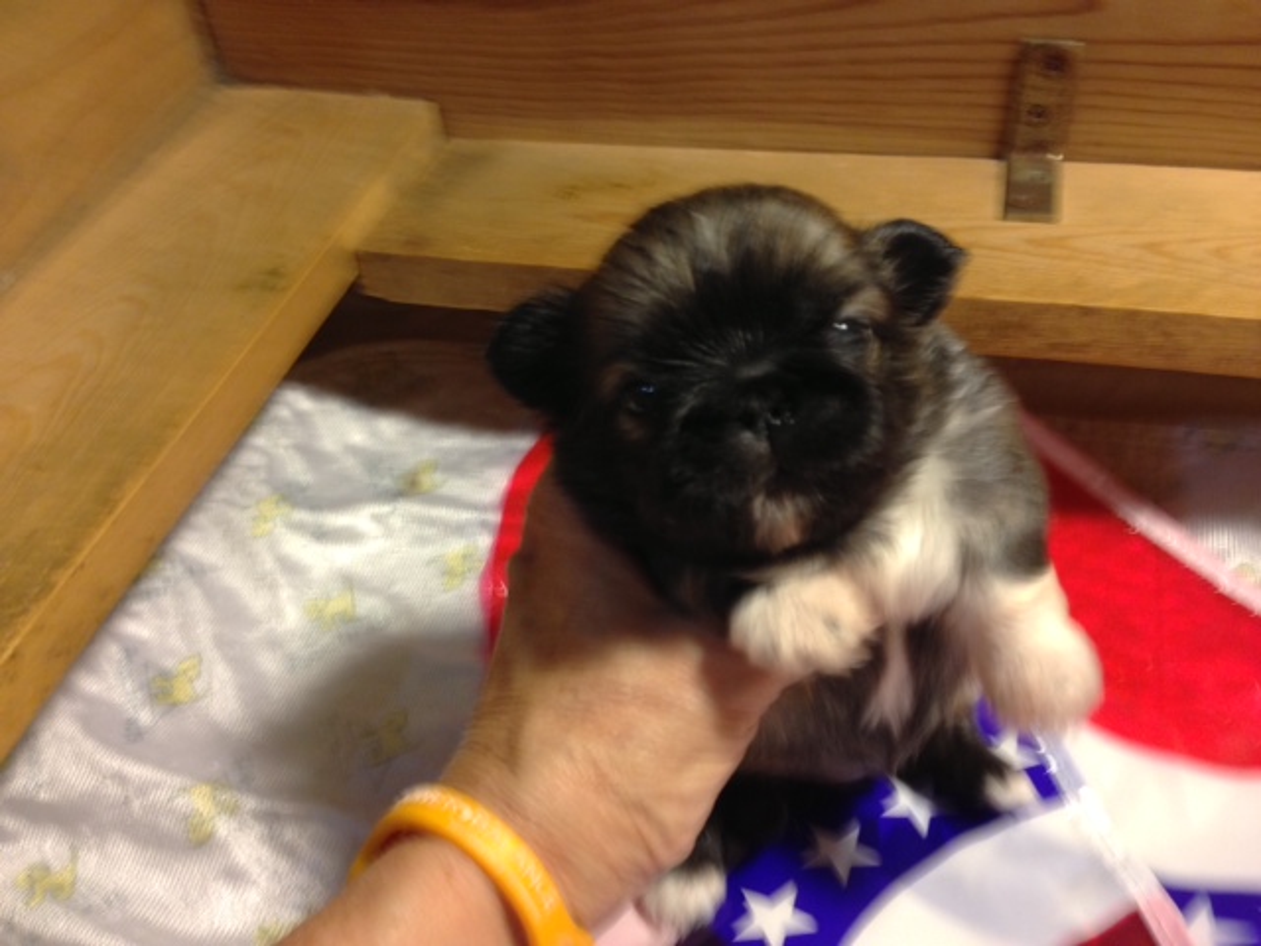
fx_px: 1202
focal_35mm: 33
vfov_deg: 42.9
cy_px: 473
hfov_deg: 55.4
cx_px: 630
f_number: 2.4
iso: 100
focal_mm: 4.13
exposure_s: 1/20
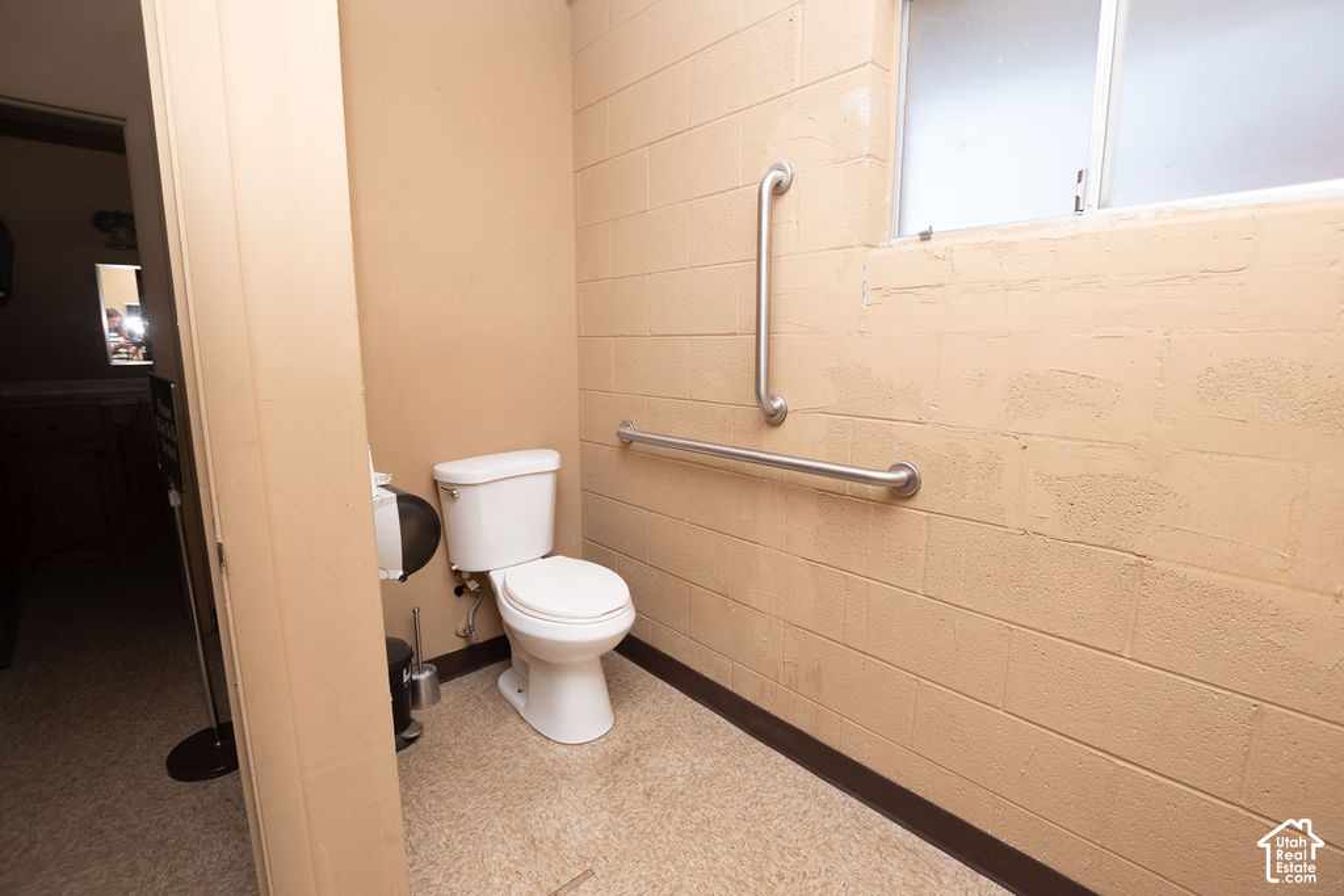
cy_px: 448
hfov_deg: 98.6
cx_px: 672
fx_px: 578
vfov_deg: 75.6
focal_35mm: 15
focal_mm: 10
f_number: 4
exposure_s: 1/200
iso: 100
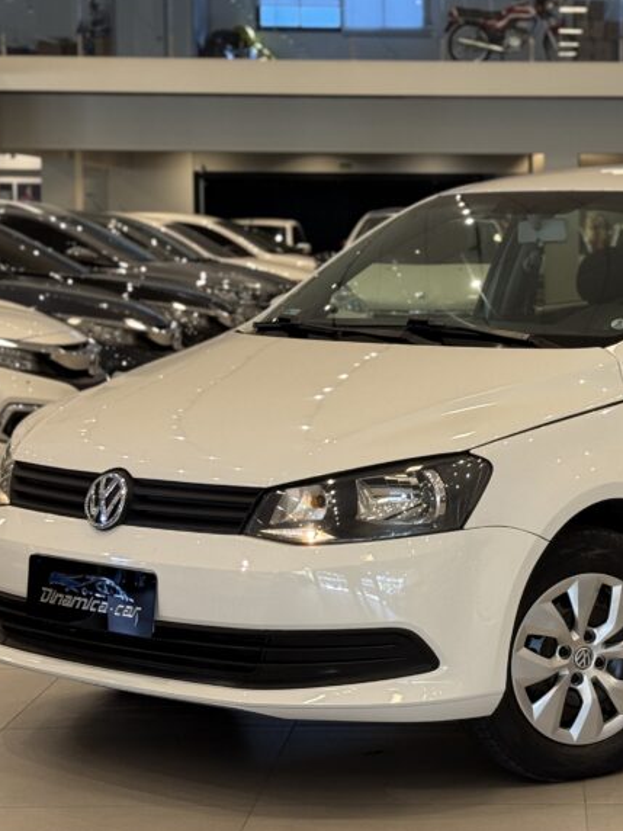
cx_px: 558
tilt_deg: -4.1
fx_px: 2064
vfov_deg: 22.8
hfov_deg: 16.9
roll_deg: +0.0
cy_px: 408
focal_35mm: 86
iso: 100
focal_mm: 6.76
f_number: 1.78
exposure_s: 1/60
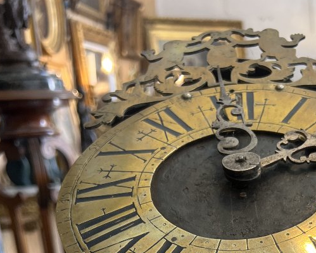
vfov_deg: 21.7
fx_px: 570
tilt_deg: -20.4
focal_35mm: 61
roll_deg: +2.9
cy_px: 358
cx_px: 231
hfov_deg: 30.5
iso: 64
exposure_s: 1/100
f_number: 1.5
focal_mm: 5.7
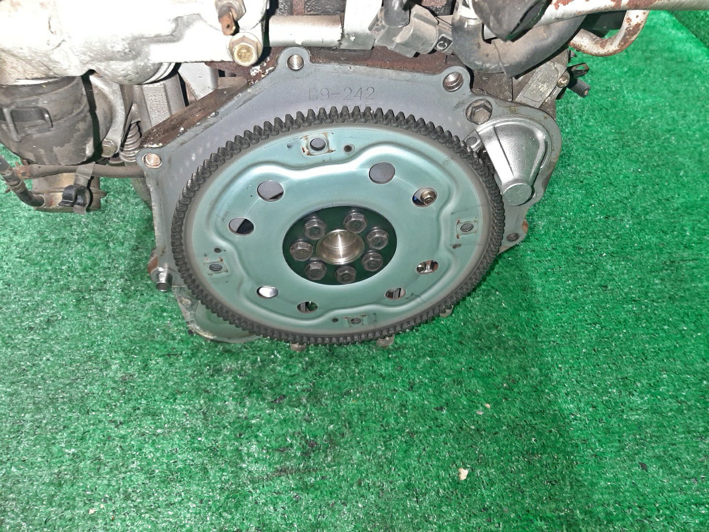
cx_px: 354
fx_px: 533
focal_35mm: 26
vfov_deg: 53.1
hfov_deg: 67.3
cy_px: 266
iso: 399
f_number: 1.7
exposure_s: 1/25
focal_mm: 3.93
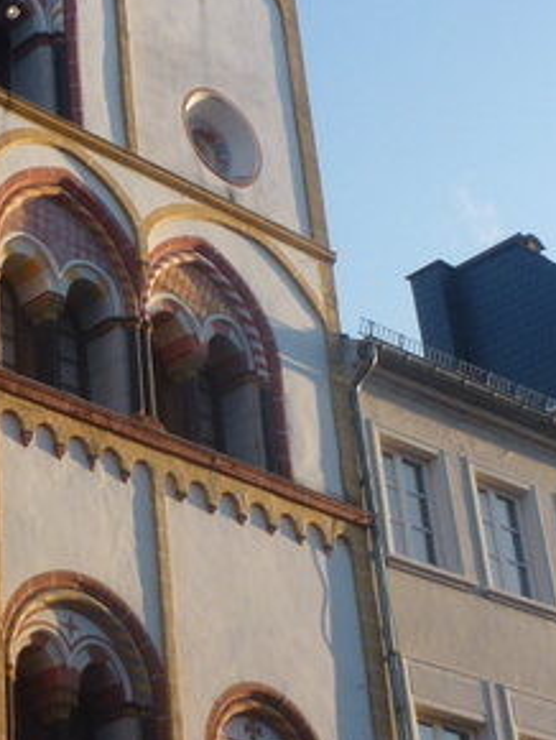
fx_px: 1946
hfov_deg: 15.7
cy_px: 265
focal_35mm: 91
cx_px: -84
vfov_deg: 21.5
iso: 100
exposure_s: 1/250
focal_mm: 5.9
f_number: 4
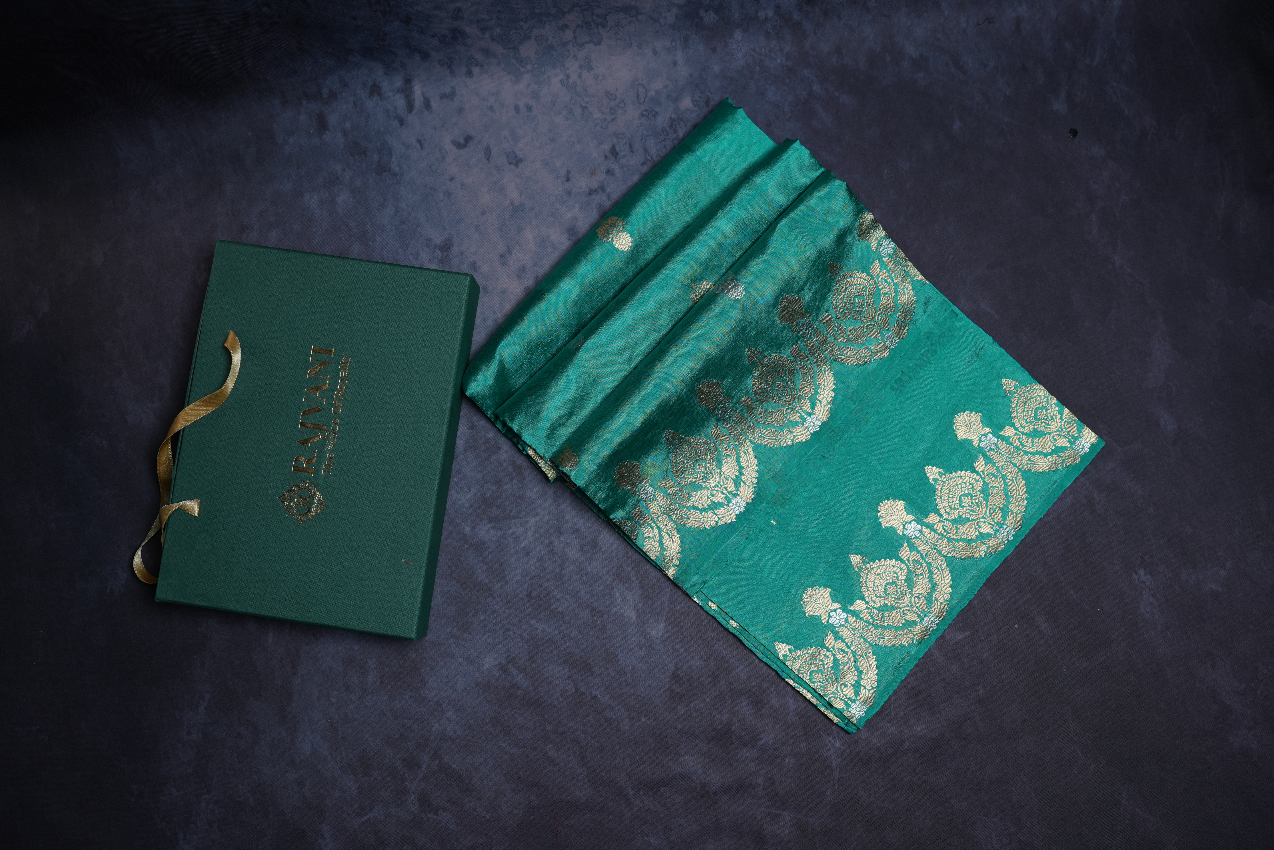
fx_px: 1239
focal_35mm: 35
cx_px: 637
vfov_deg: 37.9
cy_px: 425
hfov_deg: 54.4
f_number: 5
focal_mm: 35
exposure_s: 1/100
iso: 320
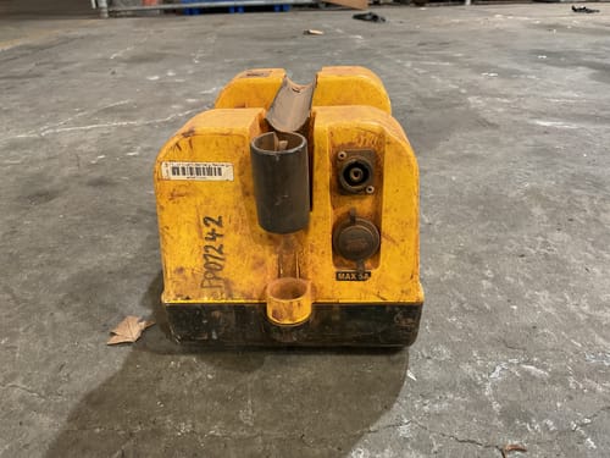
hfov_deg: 61.7
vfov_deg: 48.2
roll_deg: +2.6
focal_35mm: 29
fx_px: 511
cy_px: 229
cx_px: 305
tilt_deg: -26.2
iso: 160
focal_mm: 3
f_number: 1.8
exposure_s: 1/50
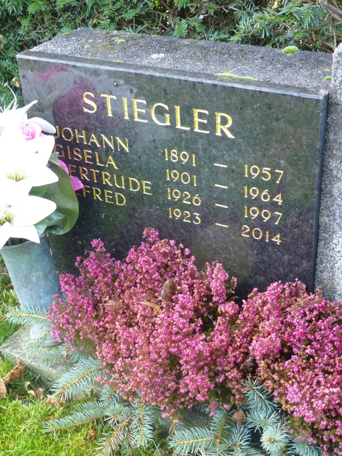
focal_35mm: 51
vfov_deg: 37.5
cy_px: 228
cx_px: 171
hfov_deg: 28.6
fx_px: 672
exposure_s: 1/40
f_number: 4.4
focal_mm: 9
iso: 400
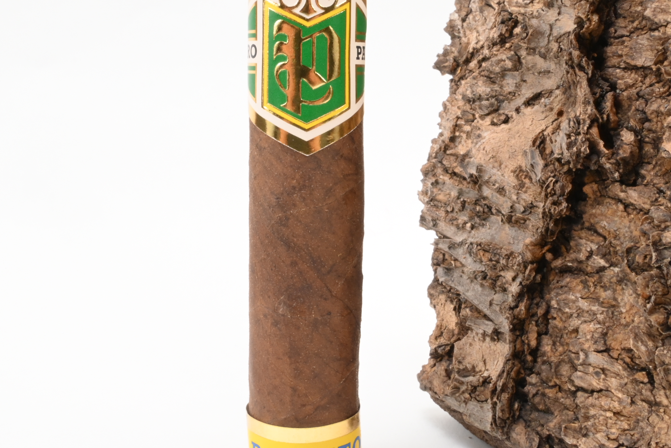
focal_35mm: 53
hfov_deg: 37.5
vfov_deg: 25.4
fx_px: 988
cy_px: 142
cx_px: 309
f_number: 22
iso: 640
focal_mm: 20
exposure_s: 1/15
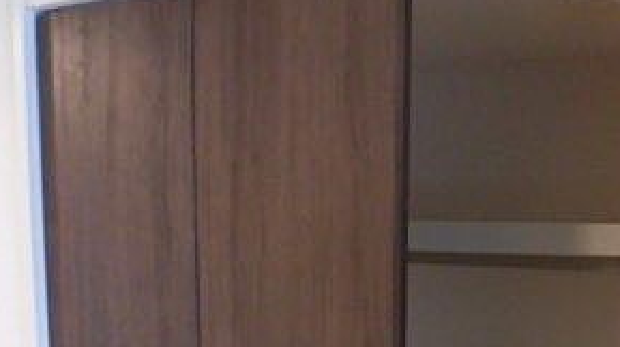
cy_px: 467
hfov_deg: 34.1
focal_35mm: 58
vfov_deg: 19.0
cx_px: 556
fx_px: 953
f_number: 3.1
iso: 400
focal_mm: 4.3
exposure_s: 1/30
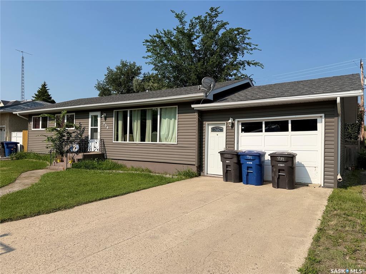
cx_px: 183
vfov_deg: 56.8
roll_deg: -0.4
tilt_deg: +1.6
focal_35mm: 24
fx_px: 254
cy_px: 137
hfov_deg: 71.6
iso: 80
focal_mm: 6.76
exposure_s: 1/6711
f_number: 1.78
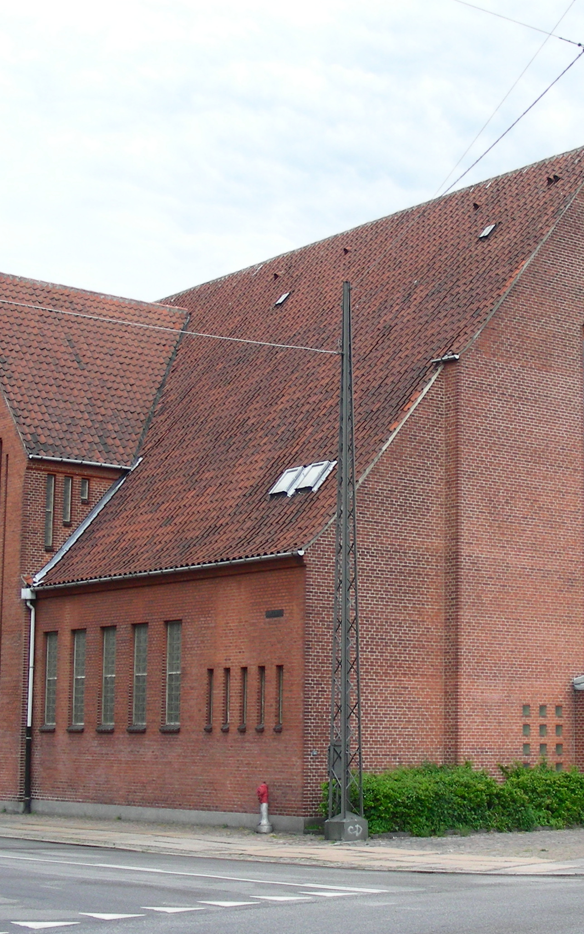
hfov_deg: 20.5
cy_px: 465
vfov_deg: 32.5
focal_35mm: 63
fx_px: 1604
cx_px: 405
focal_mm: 7.4
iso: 50
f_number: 4
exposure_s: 1/190
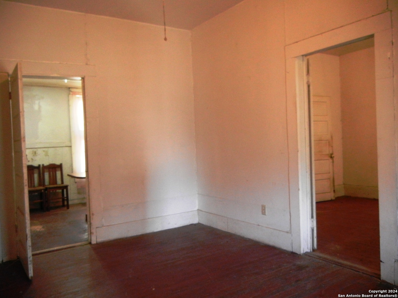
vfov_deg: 46.8
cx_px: 199
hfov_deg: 60.0
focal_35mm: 30
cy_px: 149
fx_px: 345
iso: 800
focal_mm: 5.4
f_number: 3.5
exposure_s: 1/30
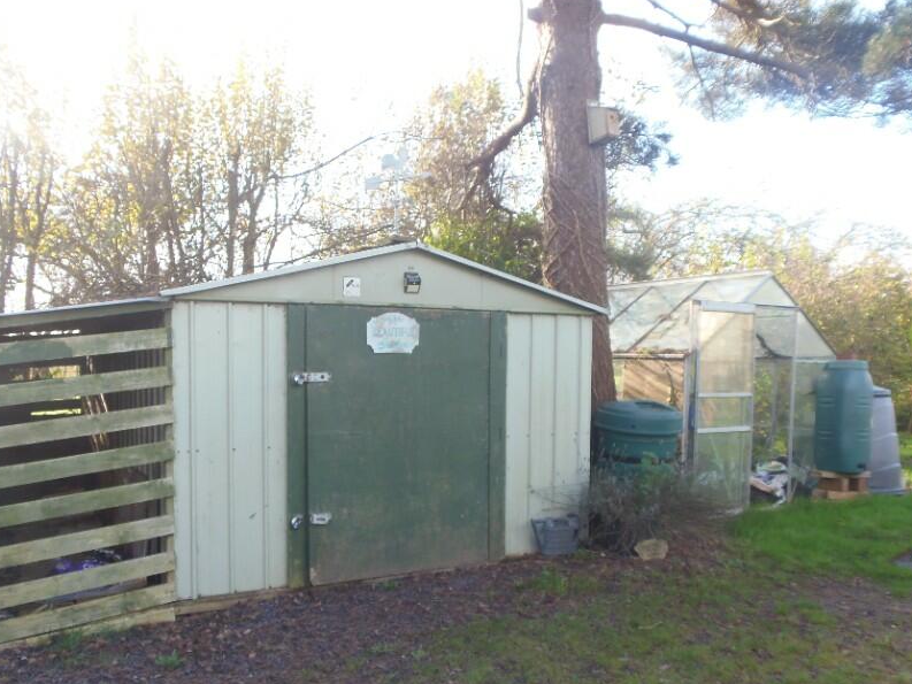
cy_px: 430
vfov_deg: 45.1
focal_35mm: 31
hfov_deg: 58.1
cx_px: 394
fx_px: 817
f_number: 2.9
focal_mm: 4.3
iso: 64
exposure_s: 1/80
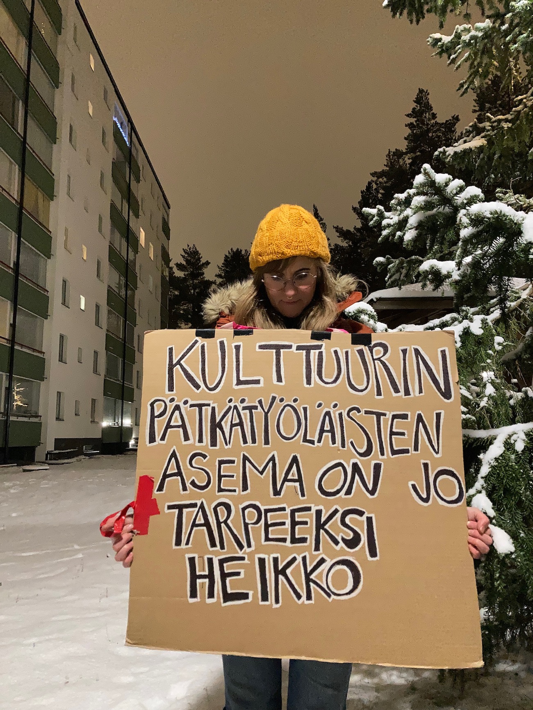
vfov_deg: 63.4
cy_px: 355
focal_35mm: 28
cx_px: 266
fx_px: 575
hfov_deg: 49.8
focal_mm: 3.99
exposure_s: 1/25
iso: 640
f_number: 1.8
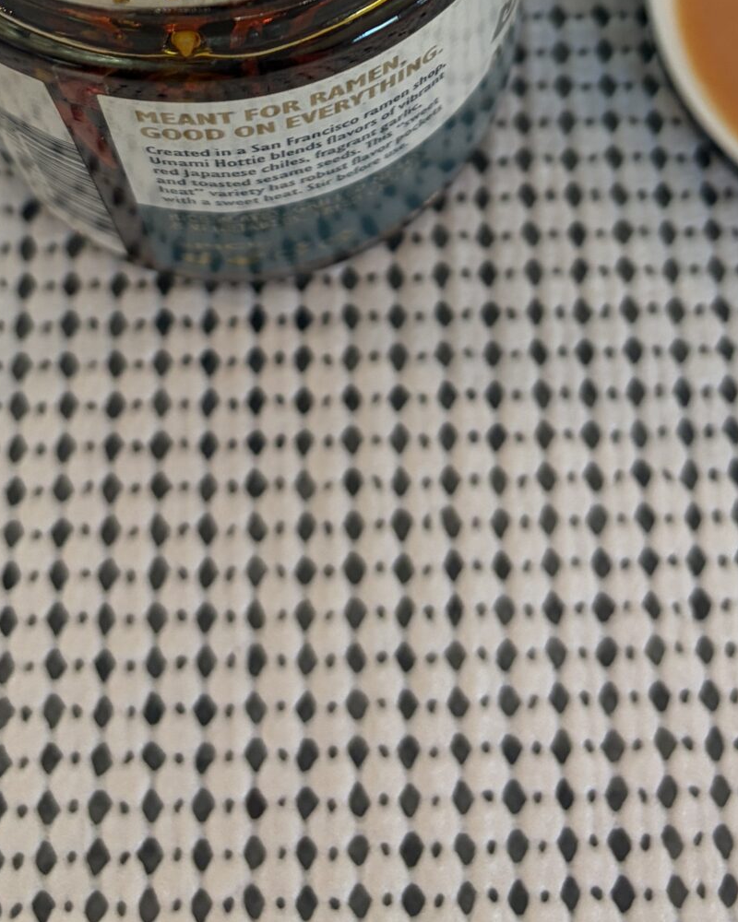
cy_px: -153
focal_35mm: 65
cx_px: 392
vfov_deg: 26.3
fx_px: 1775
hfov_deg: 23.5
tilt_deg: -62.2
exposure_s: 1/60
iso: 125
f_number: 1.6
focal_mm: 5.96
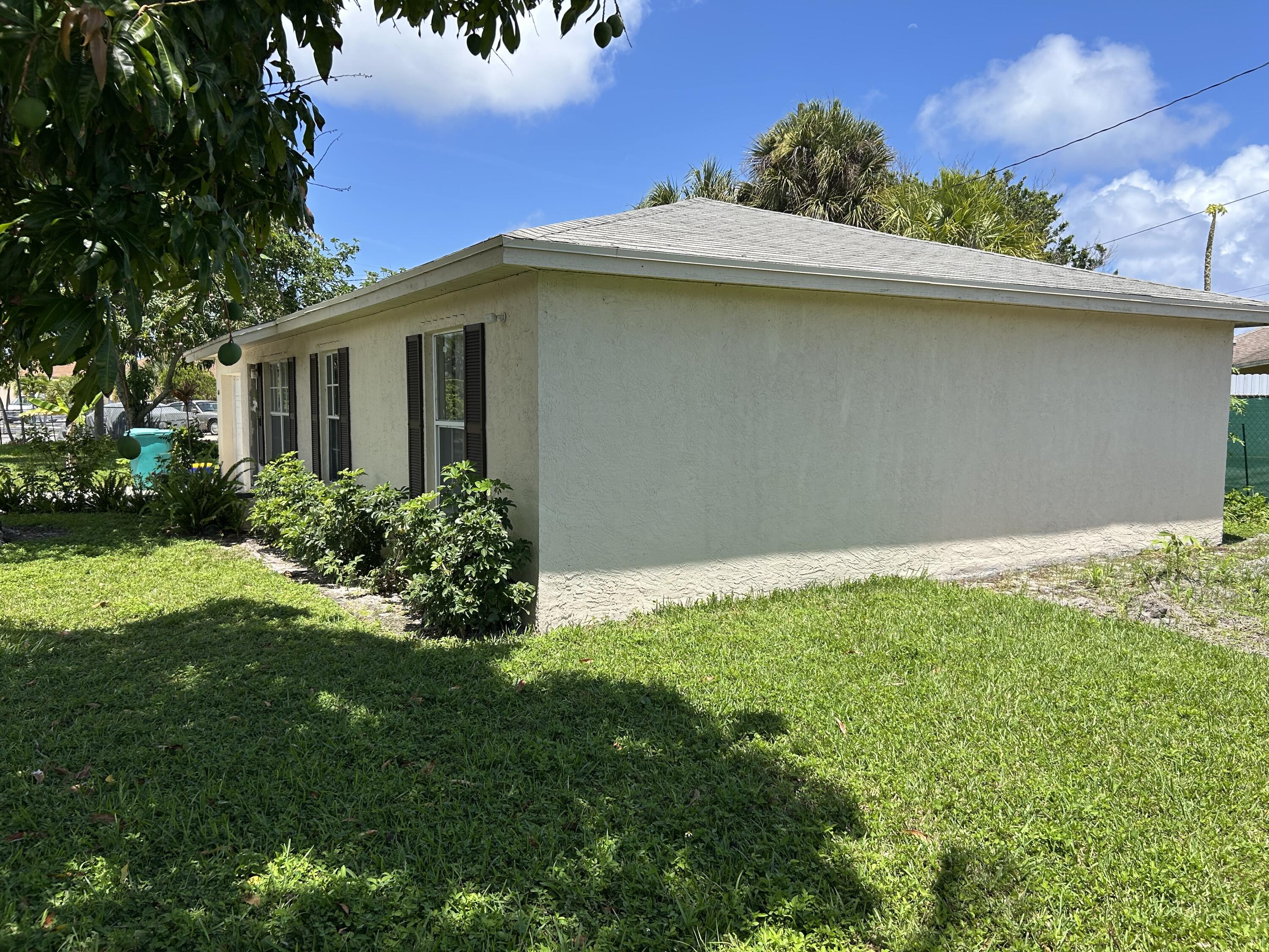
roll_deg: +0.1
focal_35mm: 26
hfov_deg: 67.3
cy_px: 476
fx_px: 953
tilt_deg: -4.3
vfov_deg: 53.1
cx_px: 634
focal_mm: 5.7
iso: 50
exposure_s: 1/3165
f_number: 1.5
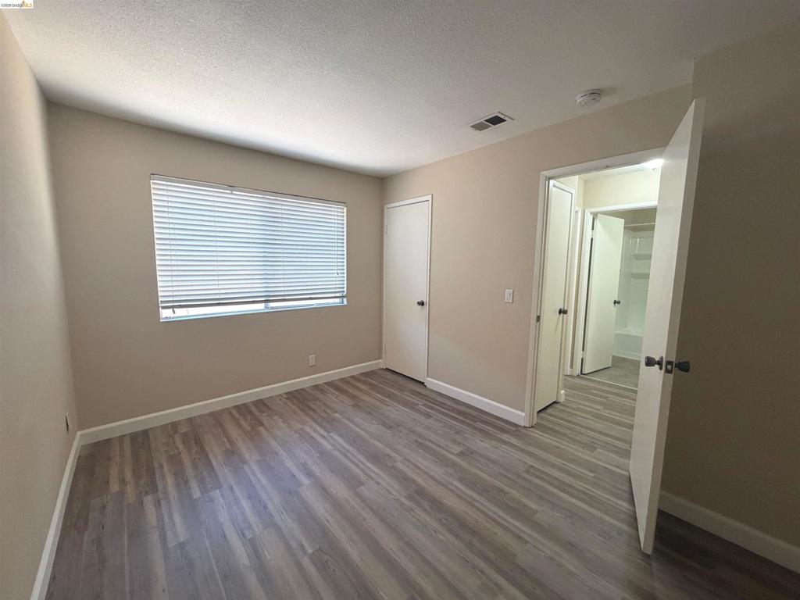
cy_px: 300
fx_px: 324
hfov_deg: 102.1
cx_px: 400
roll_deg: -0.7
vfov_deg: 85.7
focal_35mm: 14
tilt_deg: -5.3
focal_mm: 2.22
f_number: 2.2
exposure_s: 1/120
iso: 250
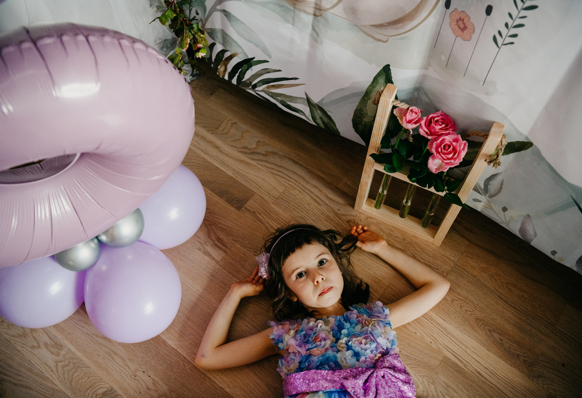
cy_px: 197
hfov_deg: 52.5
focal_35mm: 36
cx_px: 291
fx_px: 590
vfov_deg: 37.2
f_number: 3.2
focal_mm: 34
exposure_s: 1/250
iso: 1250
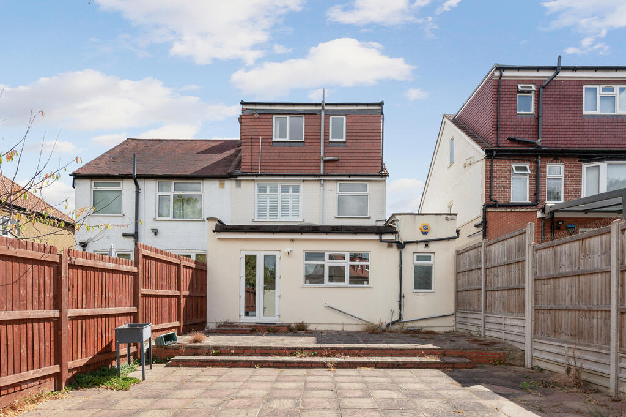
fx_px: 243
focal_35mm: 14
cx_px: 313
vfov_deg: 81.1
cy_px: 208
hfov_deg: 104.3
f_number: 8
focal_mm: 14
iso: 400
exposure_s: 1/640
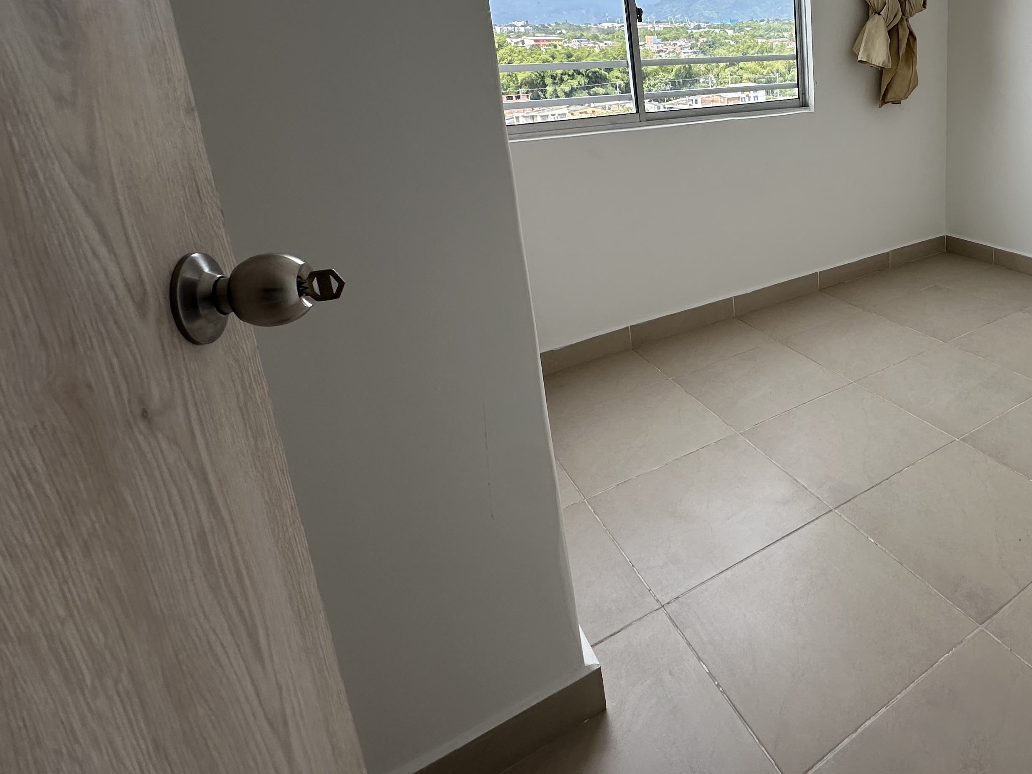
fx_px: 686
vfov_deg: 56.5
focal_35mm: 23
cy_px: 213
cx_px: 833
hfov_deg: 66.7
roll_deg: +1.2
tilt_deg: -13.6
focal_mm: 2.22
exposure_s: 1/477
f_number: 2.2
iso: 40
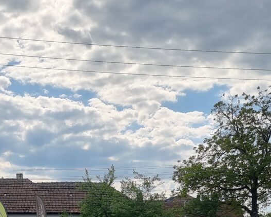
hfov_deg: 26.3
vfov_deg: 19.6
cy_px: 292
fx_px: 569
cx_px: 58
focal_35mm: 71
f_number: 1.8
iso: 50
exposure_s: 1/1240
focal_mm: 6.7
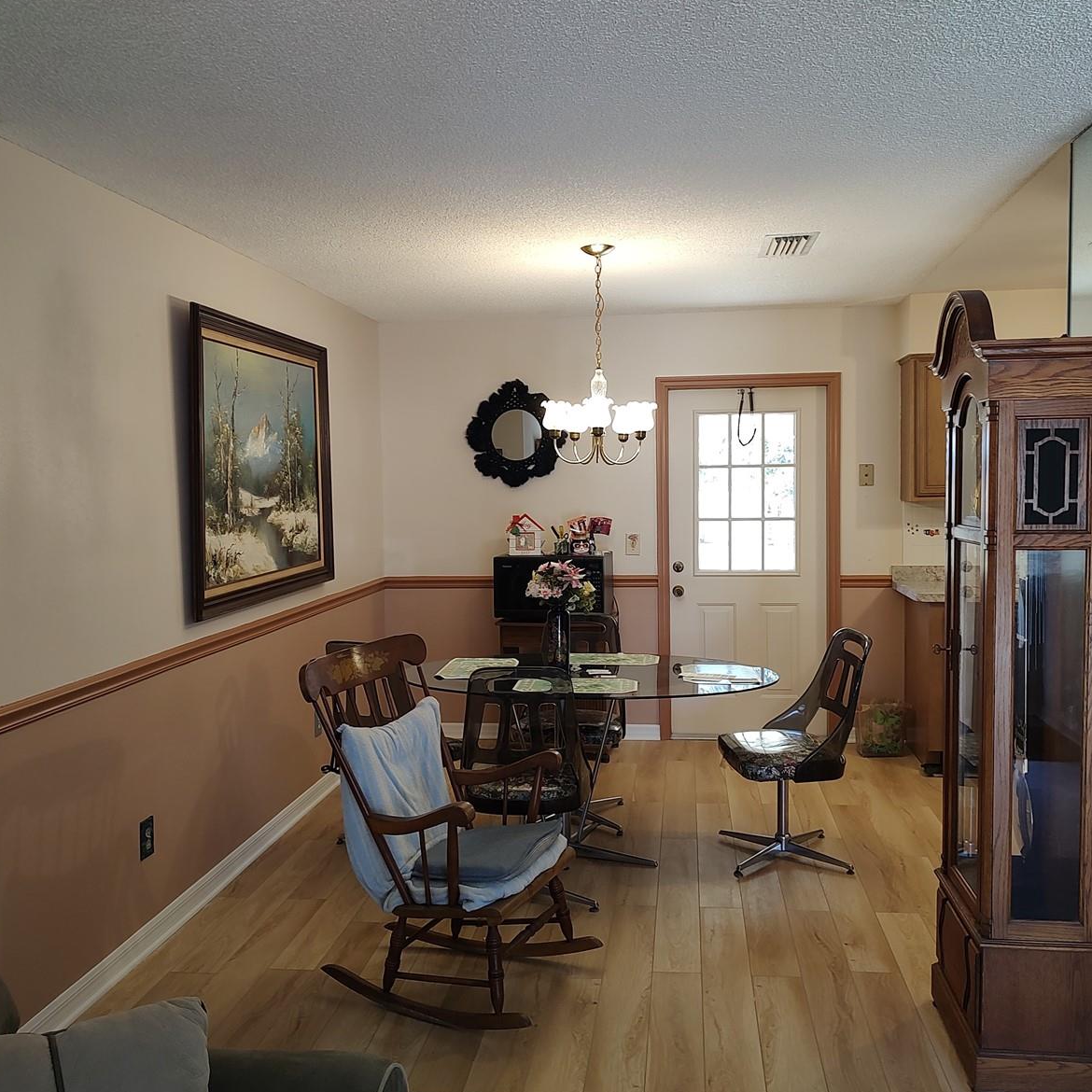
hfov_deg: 55.6
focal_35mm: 29
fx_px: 1035
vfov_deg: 55.6
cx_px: 556
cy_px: 539
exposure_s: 1/60
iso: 631
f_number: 1.9
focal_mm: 5.88
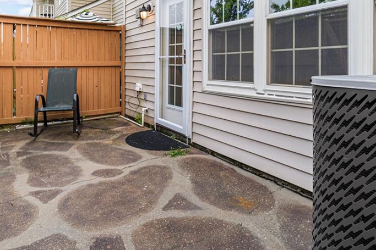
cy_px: 67
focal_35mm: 24
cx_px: 158
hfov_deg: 73.3
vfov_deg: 51.2
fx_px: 251
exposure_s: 1/50
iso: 320
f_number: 9
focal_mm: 16
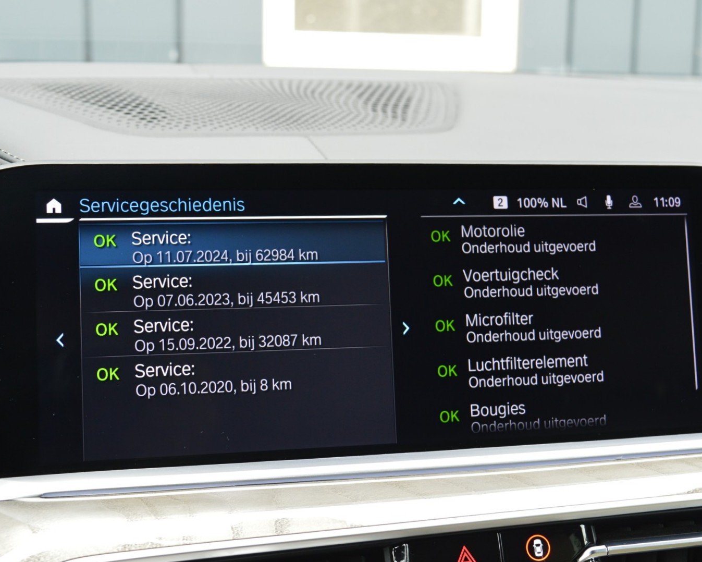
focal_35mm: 53
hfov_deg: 35.6
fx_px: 1092
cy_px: 281
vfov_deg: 28.8
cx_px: 374
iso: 640
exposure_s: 1/60
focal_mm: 31
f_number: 8
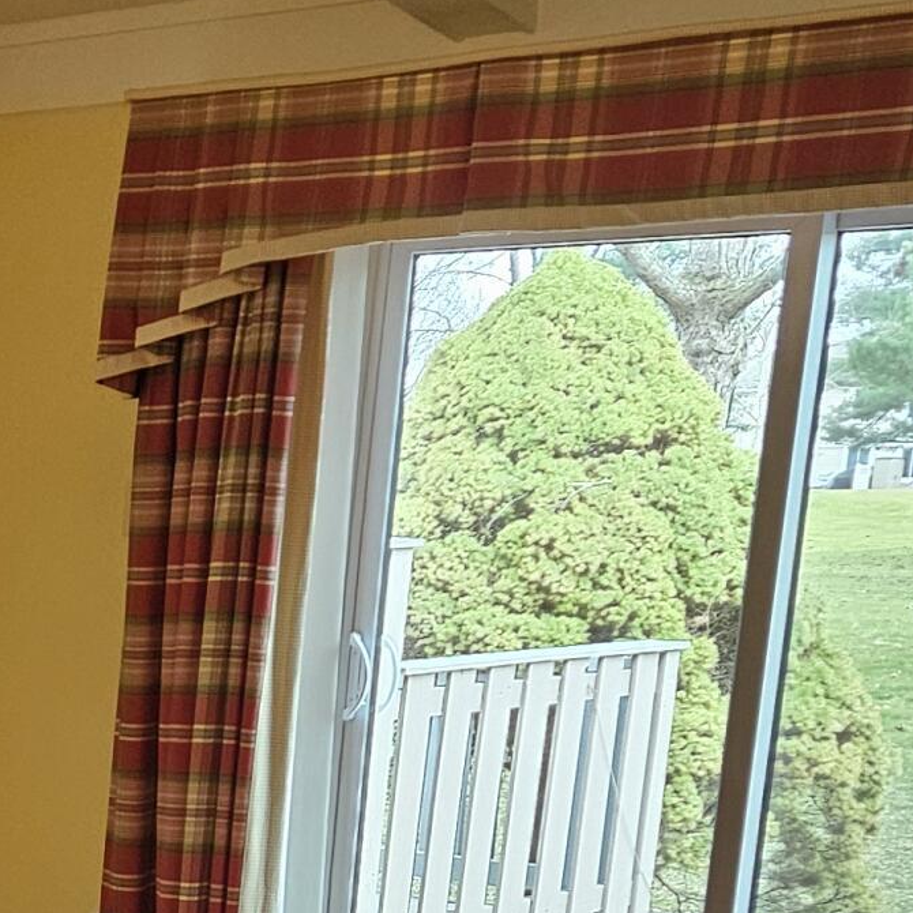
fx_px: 2715
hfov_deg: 17.4
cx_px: -410
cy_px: 1153
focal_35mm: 91
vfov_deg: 18.0
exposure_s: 1/120
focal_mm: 5.4
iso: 200
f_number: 1.8
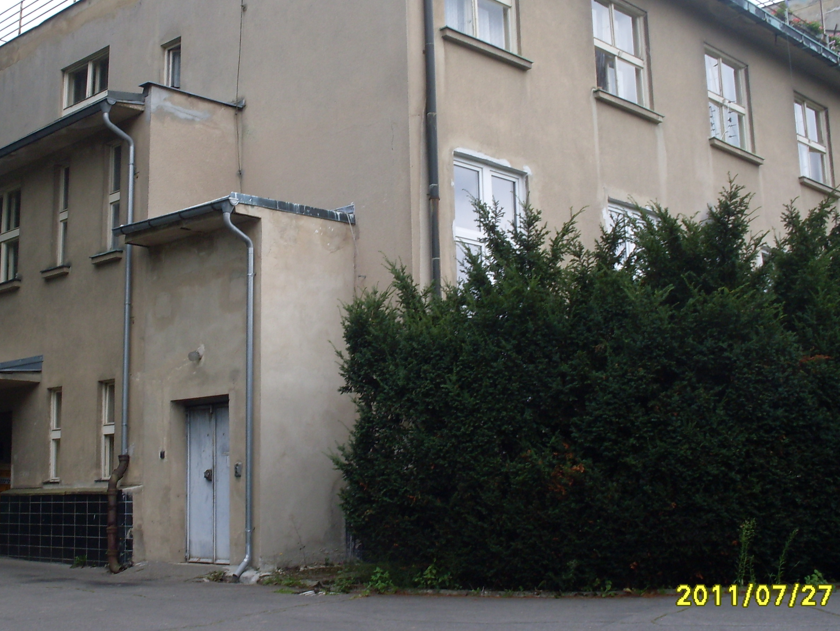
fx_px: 1189
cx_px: 351
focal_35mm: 49
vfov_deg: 29.6
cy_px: 268
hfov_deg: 38.8
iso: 80
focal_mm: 6.3
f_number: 8.4
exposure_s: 1/60
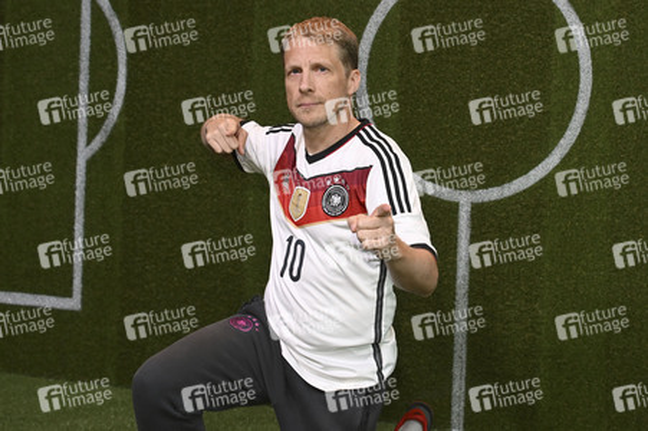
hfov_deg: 54.5
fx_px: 630
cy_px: 216
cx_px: 324
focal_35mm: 35
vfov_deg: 37.8
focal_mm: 35
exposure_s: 1/250
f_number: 5
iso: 1600
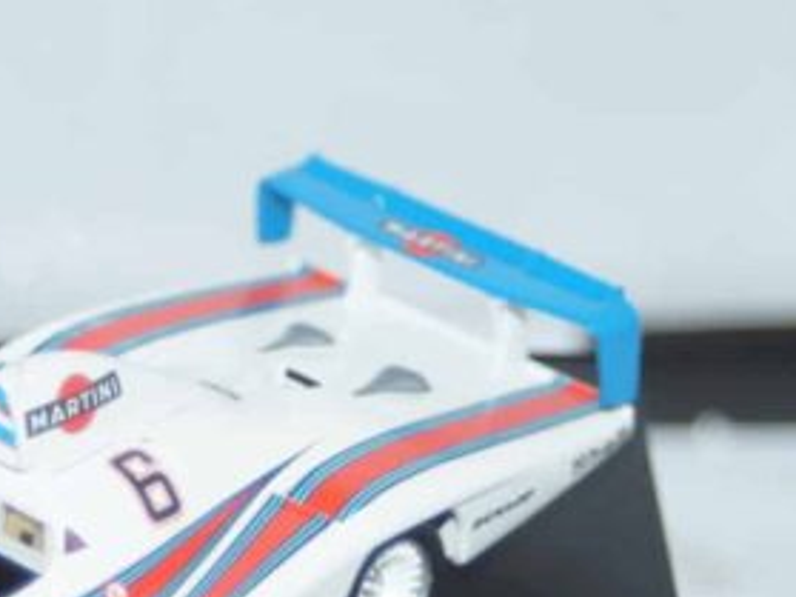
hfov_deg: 10.6
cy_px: 514
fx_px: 4275
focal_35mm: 186
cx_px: 131
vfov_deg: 8.0
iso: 400
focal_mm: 60
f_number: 5.6
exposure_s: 1/100
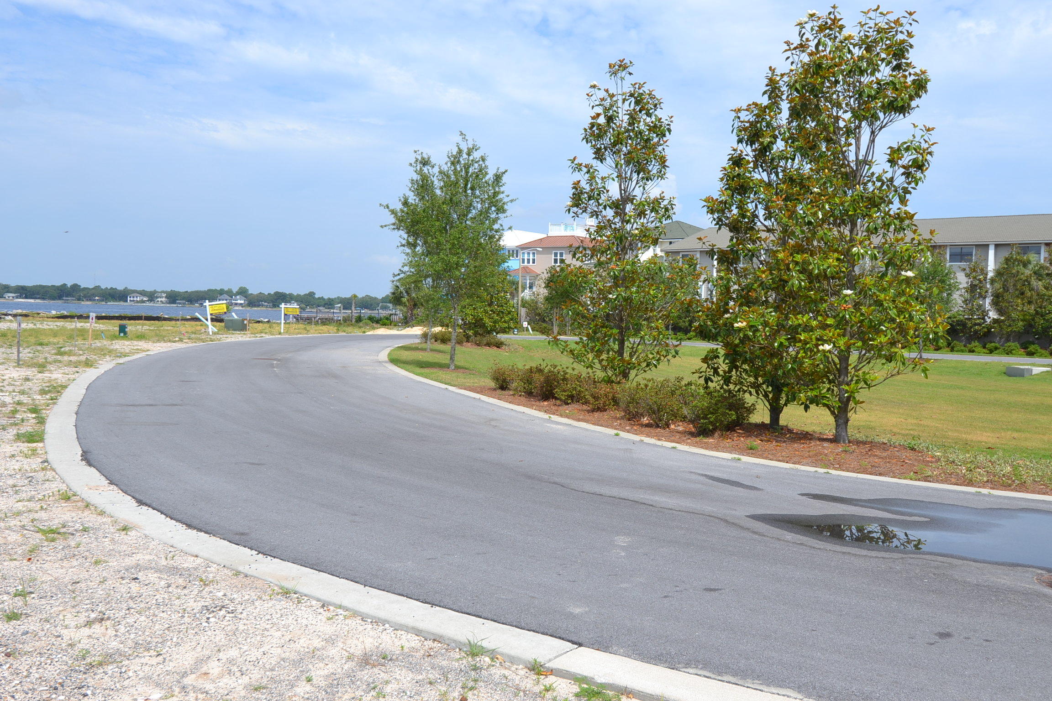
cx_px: 526
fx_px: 1052
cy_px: 350
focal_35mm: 36
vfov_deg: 36.9
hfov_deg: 53.1
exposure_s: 1/250
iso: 100
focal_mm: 24
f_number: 8
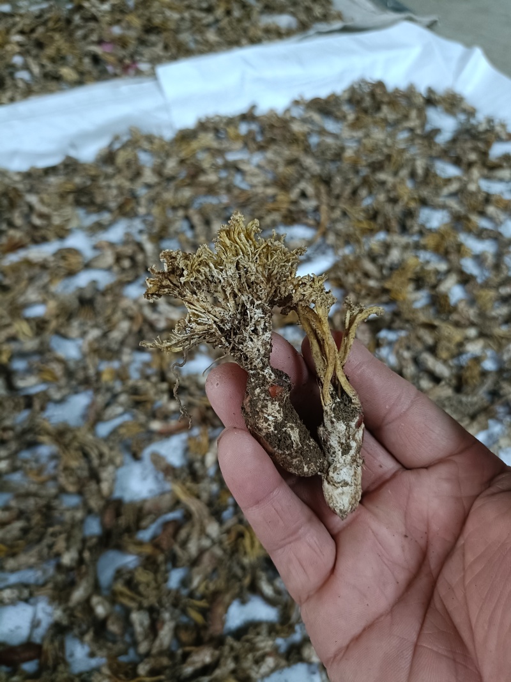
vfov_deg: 69.4
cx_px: 256
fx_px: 492
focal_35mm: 25
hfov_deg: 54.9
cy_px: 341
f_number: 1.7
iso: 2119
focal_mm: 4.7
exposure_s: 1/50
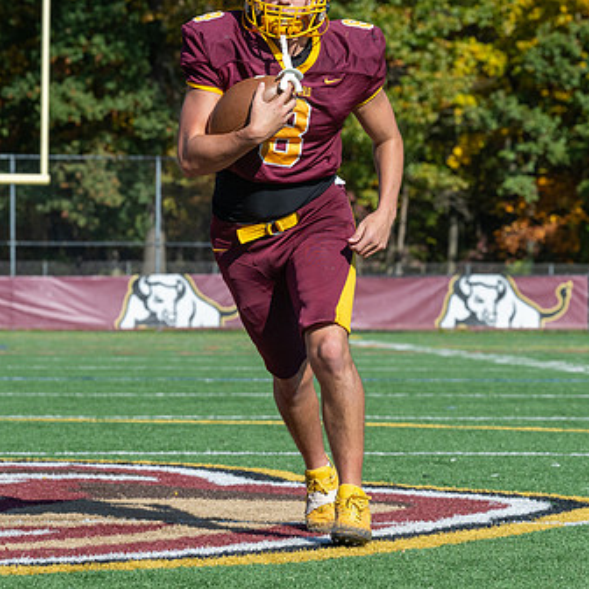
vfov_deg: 10.2
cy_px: 193
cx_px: 262
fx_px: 3311
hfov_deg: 10.2
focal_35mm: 172
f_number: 5.6
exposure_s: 1/2000
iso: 450
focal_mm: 93
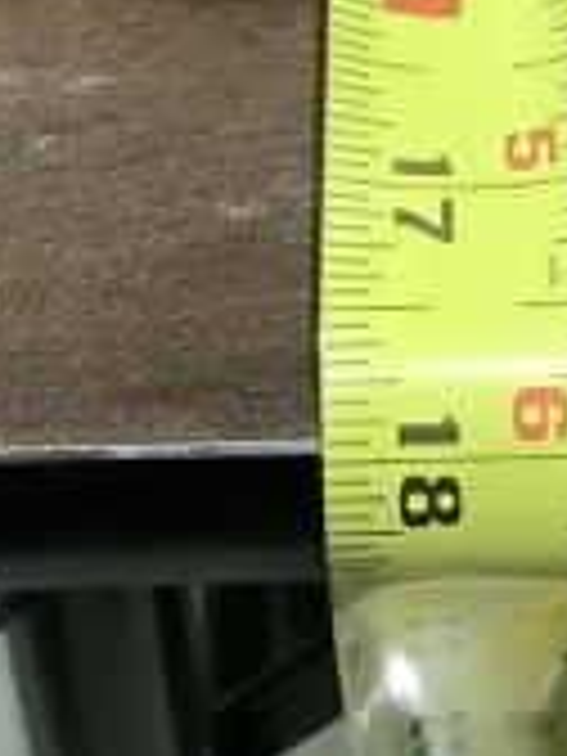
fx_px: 3101
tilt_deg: -45.5
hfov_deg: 10.4
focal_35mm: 142
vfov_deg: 13.5
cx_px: 405
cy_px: -189
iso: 400
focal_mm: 3.3
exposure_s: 1/40
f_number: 2.4
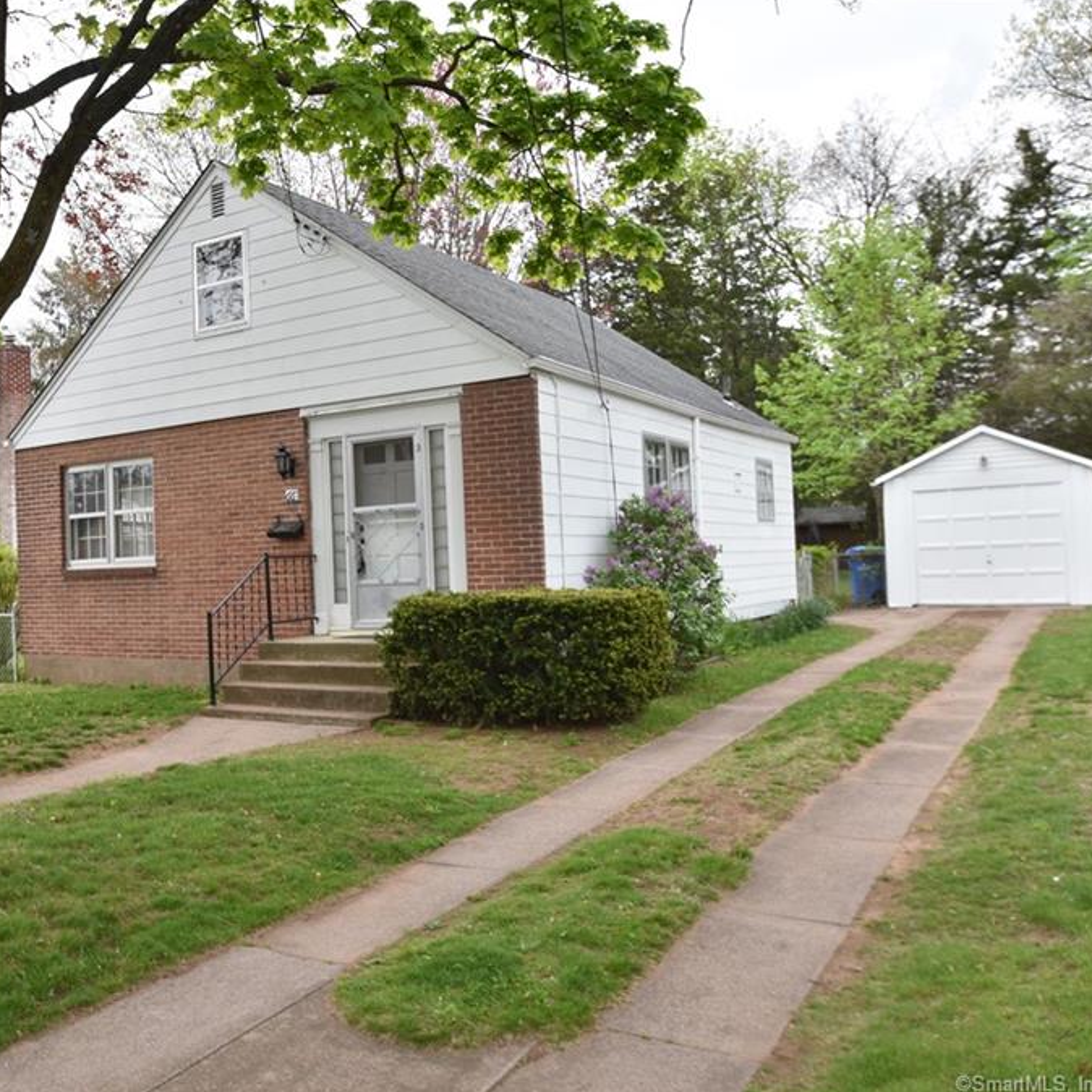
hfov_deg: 51.4
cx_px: 347
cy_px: 546
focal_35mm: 31
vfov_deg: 52.5
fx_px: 1106
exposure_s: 1/250
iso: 220
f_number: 8
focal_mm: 16
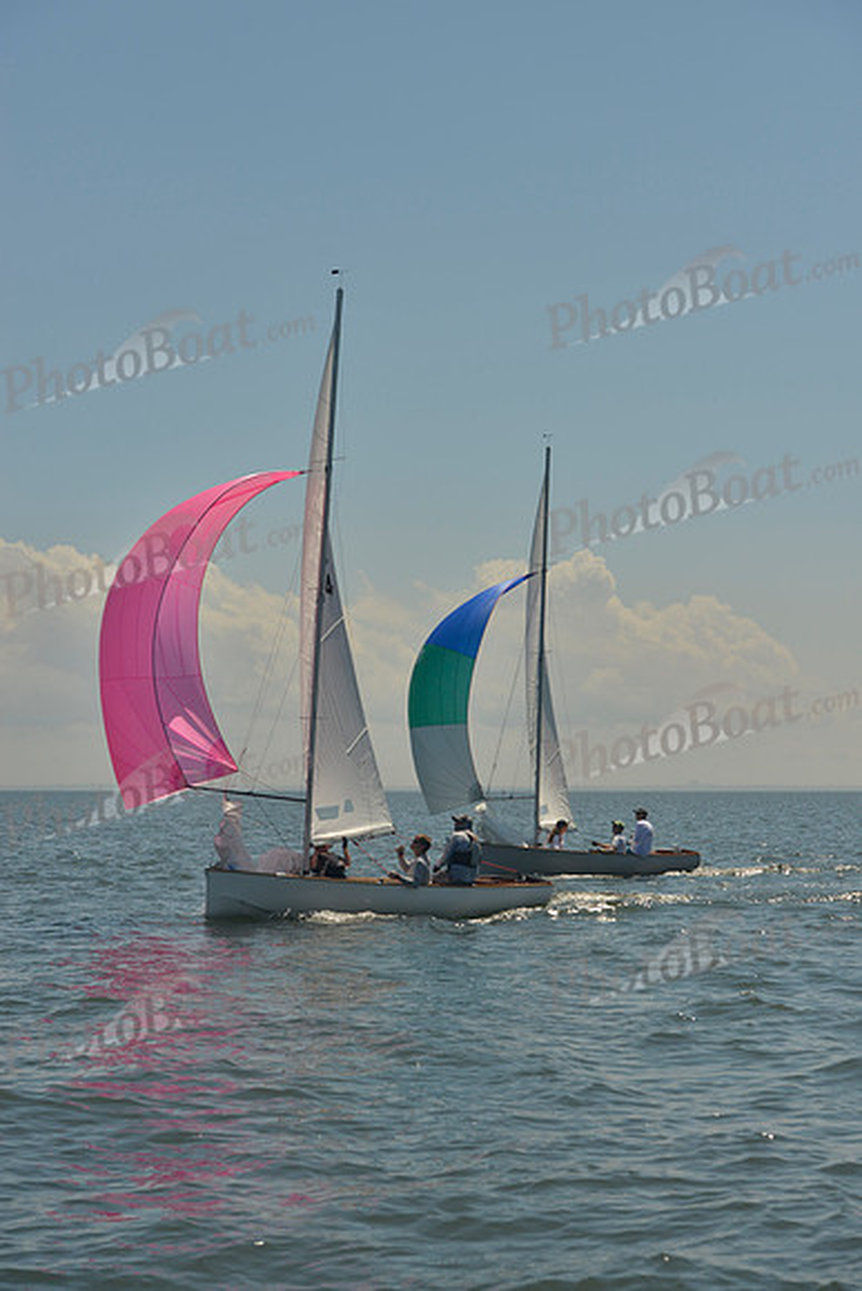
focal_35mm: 70
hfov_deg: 19.5
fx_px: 2512
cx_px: 431
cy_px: 646
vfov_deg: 28.8
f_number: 8
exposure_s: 1/800
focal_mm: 70
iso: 200
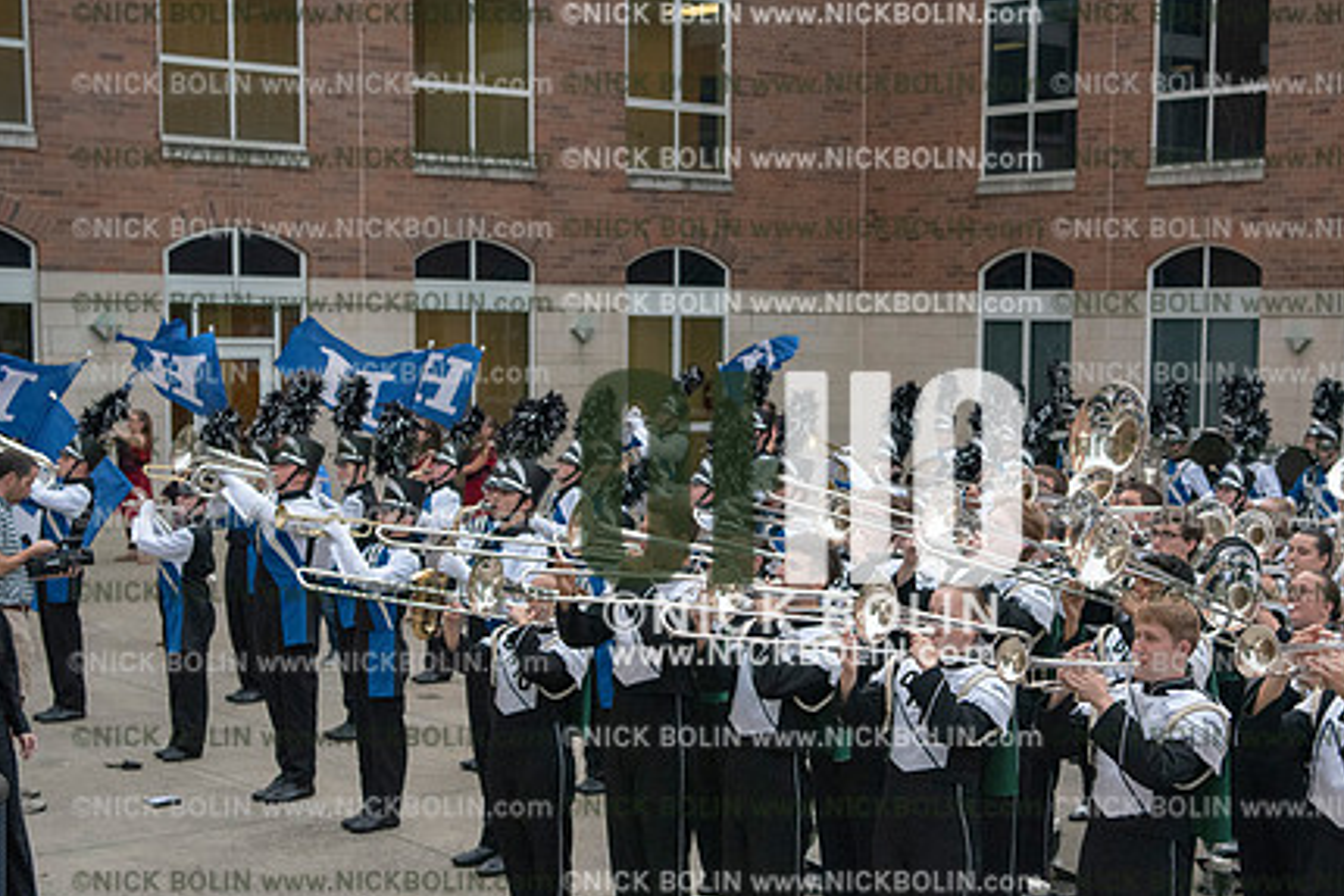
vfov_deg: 21.9
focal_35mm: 62
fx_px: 2315
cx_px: 800
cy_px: 520
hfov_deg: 32.3
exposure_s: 1/1600
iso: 3200
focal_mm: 46
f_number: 3.5
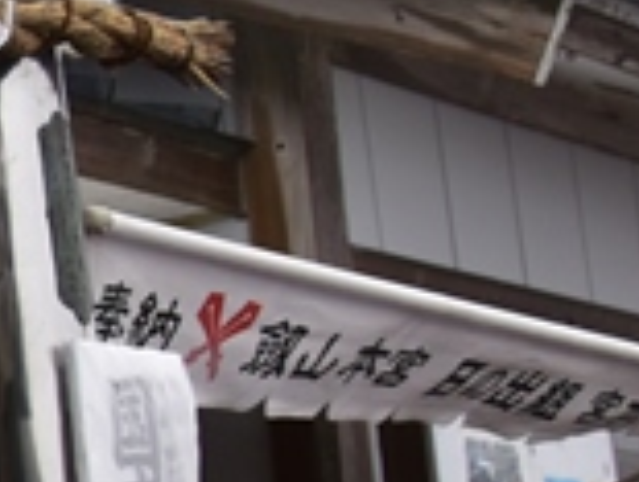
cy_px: 480
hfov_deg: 10.2
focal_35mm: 152
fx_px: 2812
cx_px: -1163
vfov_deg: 9.7
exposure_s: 1/640
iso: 200
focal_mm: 24
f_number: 5.6
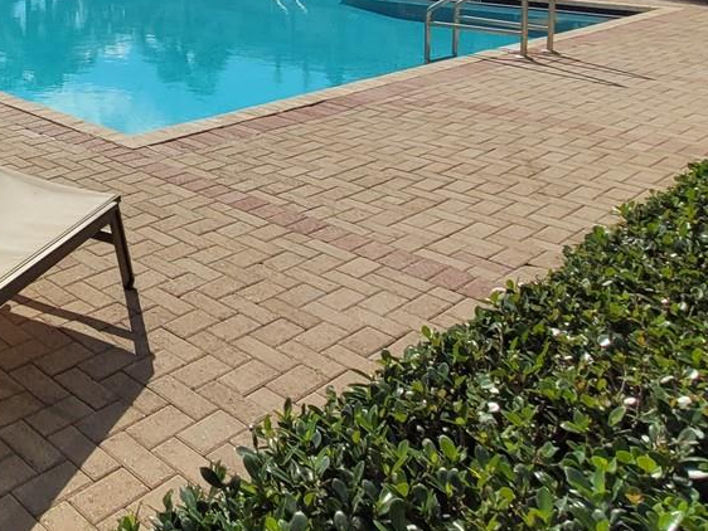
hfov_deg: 40.2
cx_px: -77
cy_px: -88
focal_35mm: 37
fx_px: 757
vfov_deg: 32.7
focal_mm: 1.74
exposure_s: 1/2693
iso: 40
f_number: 2.2
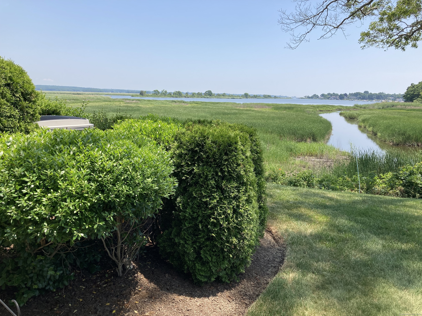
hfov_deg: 63.4
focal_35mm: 28
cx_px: 211
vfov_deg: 49.7
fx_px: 341
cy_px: 158
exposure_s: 1/1429
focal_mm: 3.99
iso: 20
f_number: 1.8
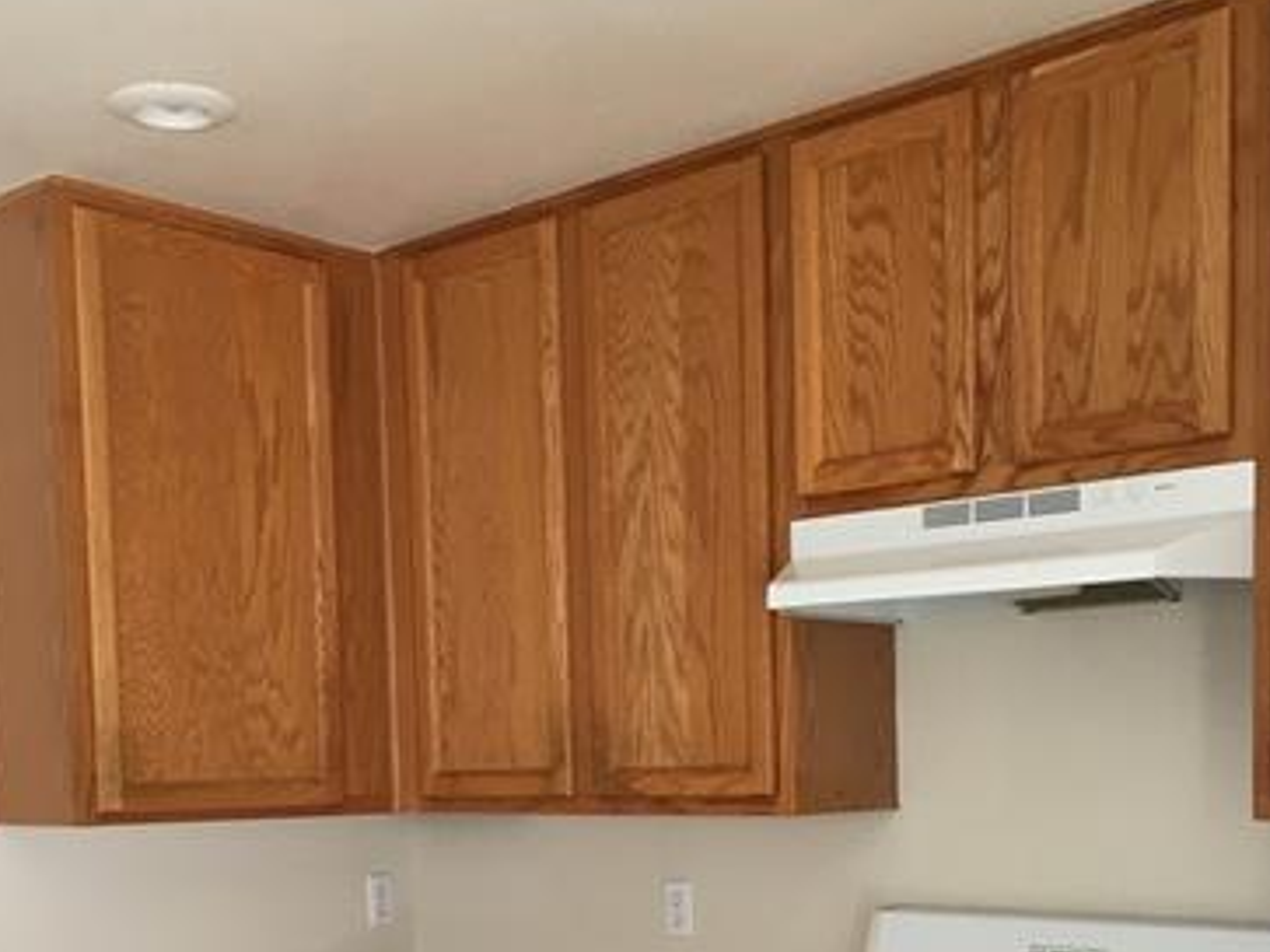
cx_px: 654
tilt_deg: -3.2
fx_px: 1760
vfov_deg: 28.8
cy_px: 889
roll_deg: +1.7
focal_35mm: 48
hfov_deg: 39.7
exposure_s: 1/30
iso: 25
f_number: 2.2
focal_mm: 4.15
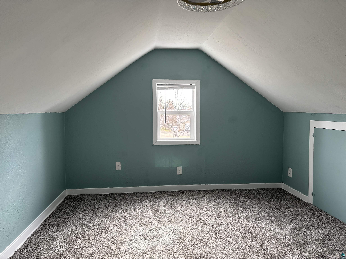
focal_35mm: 26
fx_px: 260
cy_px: 130
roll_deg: +0.3
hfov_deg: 67.3
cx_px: 173
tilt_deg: -4.0
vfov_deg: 53.1
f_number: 1.6
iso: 125
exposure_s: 1/121
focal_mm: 5.96
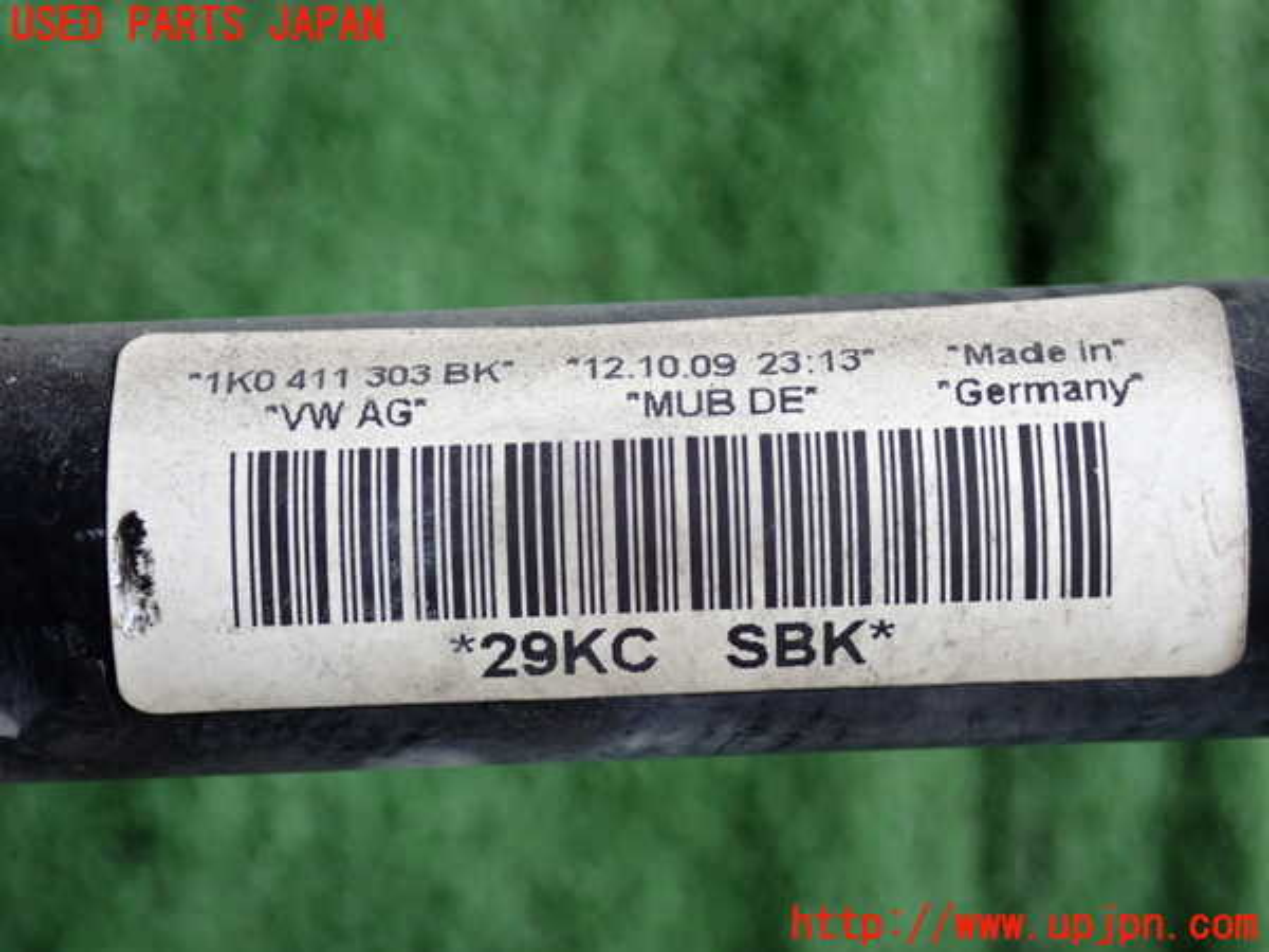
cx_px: 634
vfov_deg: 16.8
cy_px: 476
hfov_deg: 22.3
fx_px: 3226
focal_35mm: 88
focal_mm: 15.66
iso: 200
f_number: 4.5
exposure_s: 1/160
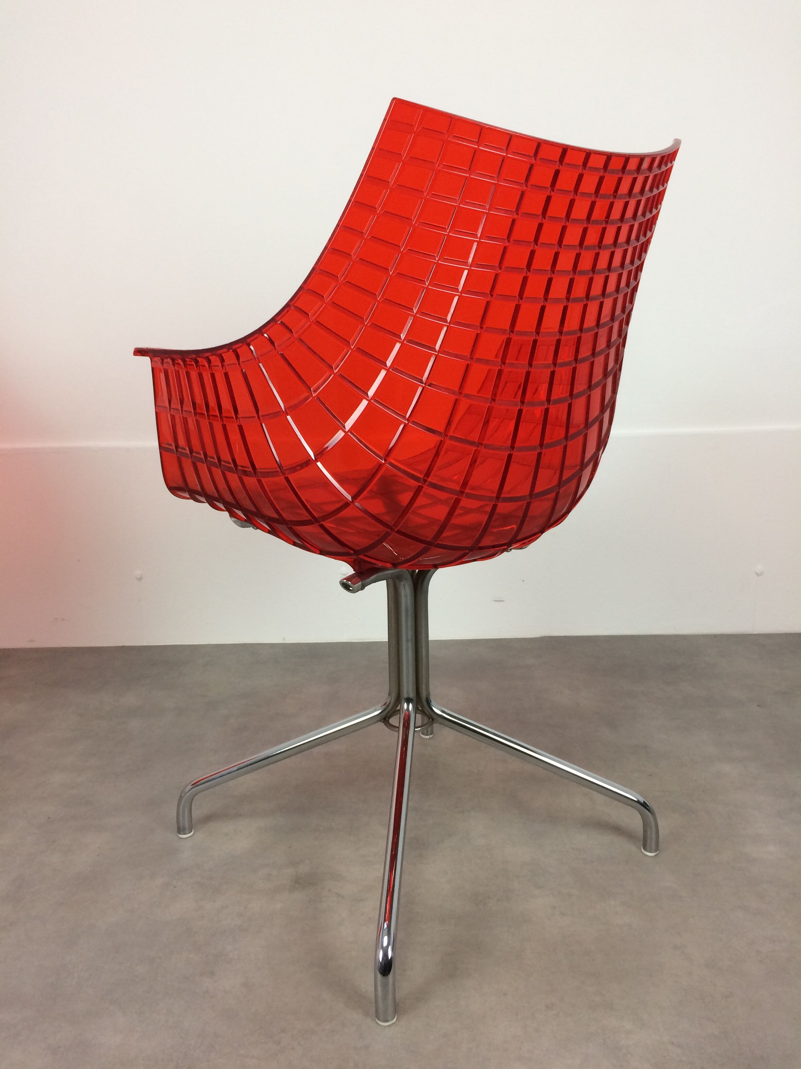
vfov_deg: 61.7
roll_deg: +1.7
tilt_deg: -15.7
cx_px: 400
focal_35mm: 29
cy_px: 534
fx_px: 895
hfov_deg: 48.2
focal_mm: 4.15
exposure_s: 1/33
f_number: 2.2
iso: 50
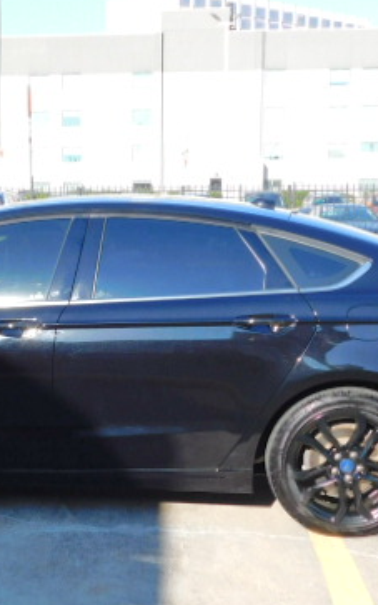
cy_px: 348
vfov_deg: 36.2
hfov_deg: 22.9
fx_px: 923
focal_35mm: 56
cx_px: 83
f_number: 3.2
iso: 125
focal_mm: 5.3
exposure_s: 1/640
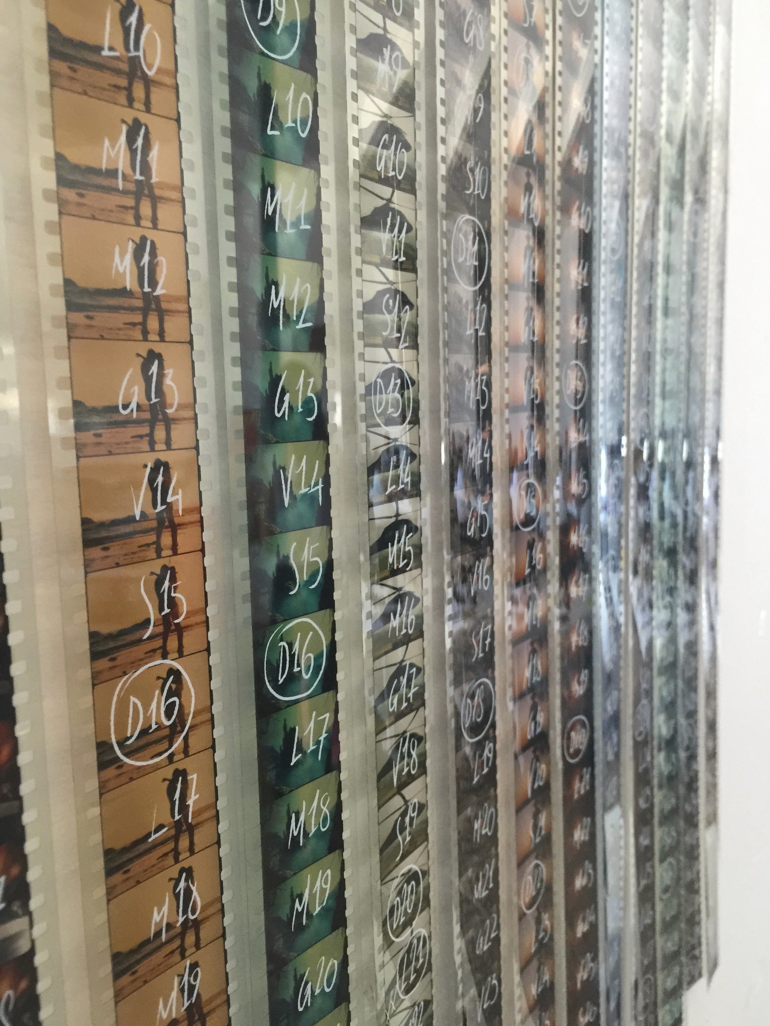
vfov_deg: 61.7
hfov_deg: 48.2
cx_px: 385
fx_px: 860
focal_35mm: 29
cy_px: 513
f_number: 2.2
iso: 125
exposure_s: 1/15
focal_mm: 4.15
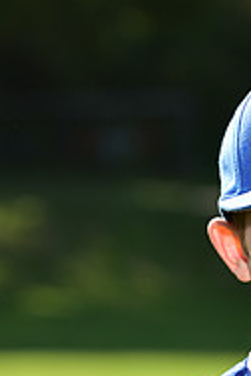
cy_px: 519
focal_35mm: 415
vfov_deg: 4.9
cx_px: 332
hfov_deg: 3.3
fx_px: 4340
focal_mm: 135
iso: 80
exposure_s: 1/250
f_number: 5
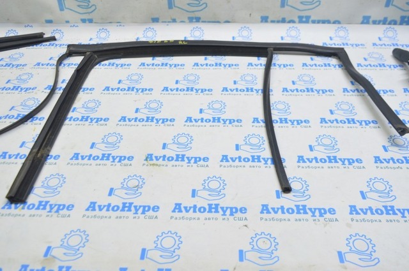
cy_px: 136
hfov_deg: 57.3
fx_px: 374
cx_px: 204
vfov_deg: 39.9
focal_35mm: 33
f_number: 5.6
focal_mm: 22
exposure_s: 1/20
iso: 400
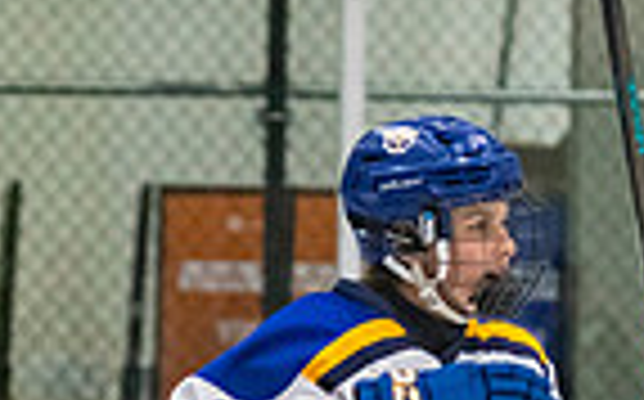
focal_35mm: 549
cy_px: 811
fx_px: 9624
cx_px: 193
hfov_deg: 3.8
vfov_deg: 2.4
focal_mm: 102
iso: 2000
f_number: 3.2
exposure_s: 1/640
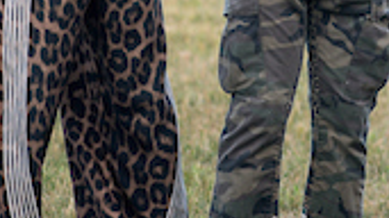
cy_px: -144
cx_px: 334
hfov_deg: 4.7
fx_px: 4743
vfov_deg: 2.6
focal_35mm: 460
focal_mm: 125
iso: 500
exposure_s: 1/400
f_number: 3.5
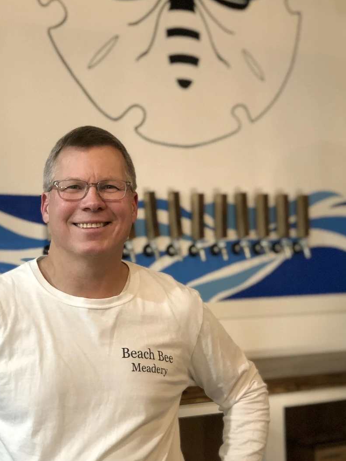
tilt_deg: +1.8
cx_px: 168
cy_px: 222
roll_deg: +1.1
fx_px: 919
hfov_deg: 21.3
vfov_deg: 28.2
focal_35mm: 69
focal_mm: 6.6
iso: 200
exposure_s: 1/30
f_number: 2.8
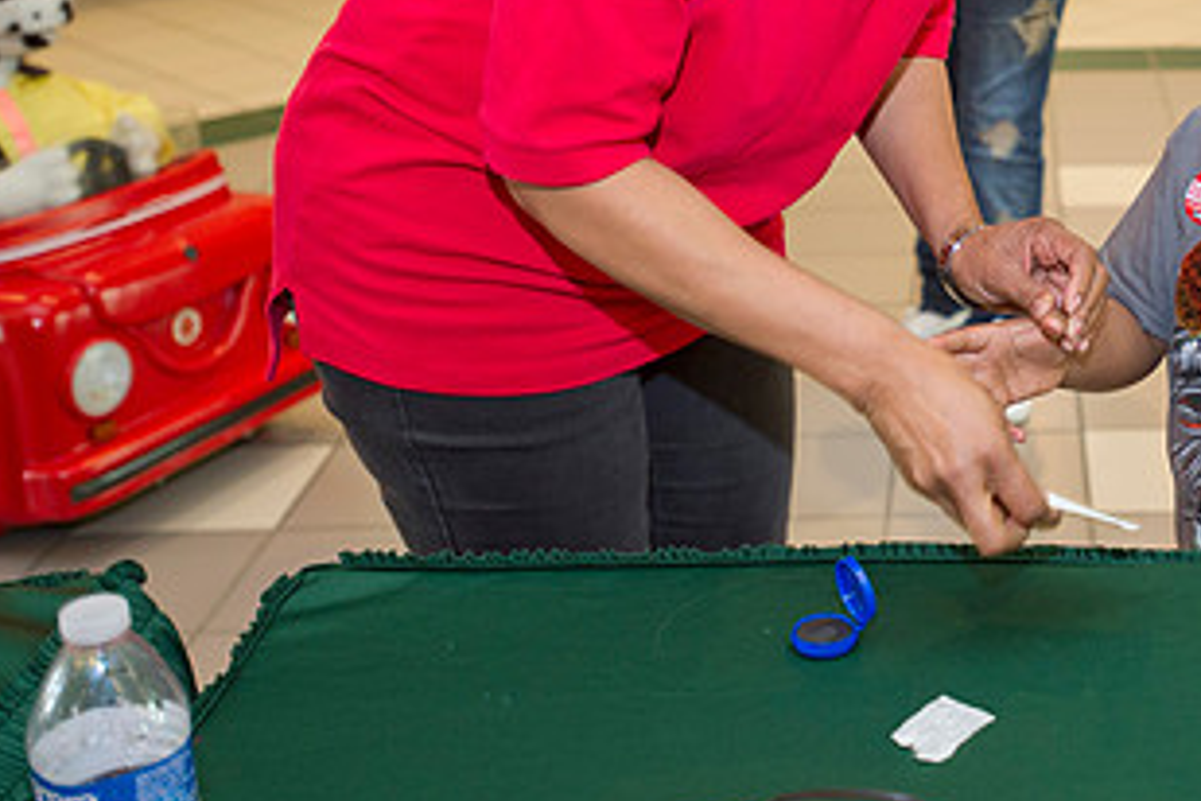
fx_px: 2002
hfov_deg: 32.1
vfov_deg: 22.3
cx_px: 1026
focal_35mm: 60
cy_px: 167
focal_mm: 32
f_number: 2.8
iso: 1250
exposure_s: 1/160
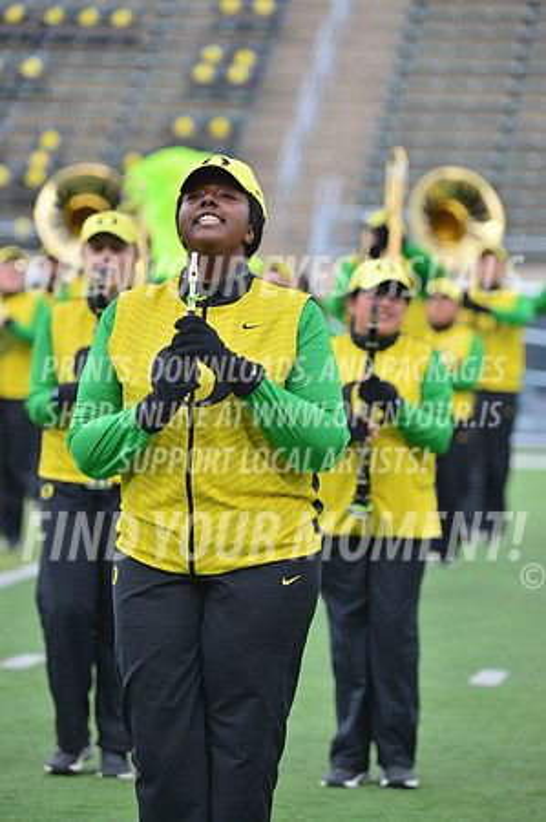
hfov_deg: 5.5
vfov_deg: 8.2
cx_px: 273
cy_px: 411
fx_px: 5700
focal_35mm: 250
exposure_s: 1/640
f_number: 5.6
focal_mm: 250
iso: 640
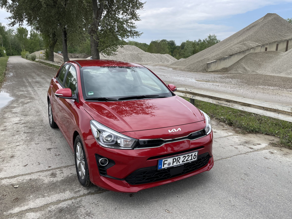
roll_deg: -1.5
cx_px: 156
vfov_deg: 49.7
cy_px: 107
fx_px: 236
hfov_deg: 63.4
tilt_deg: -11.0
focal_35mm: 28
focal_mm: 4.2
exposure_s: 1/1855
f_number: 1.6
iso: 32
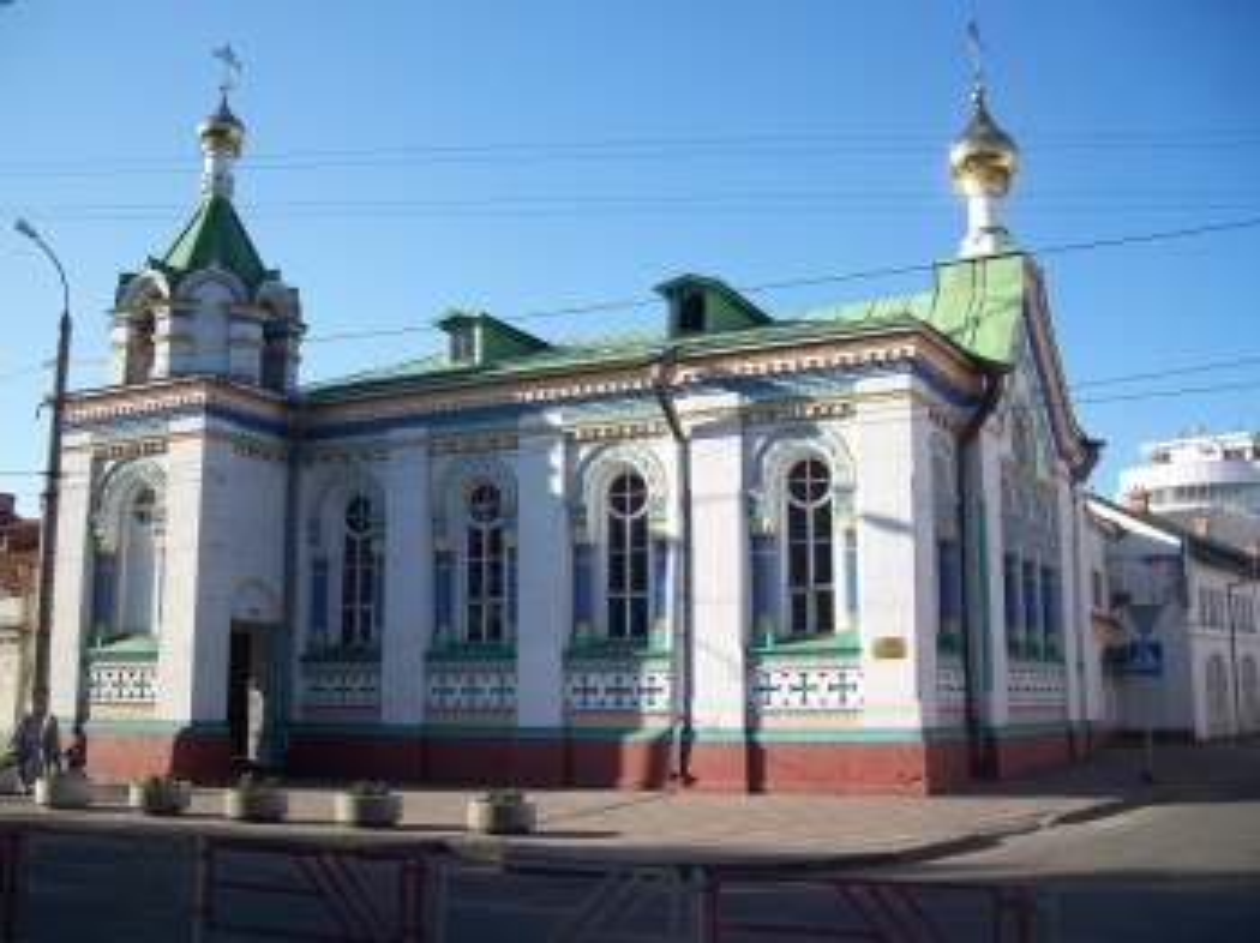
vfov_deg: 38.6
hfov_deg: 50.2
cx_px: 630
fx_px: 1346
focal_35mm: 37
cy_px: 472
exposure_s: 1/640
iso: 64
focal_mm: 7.8
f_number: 2.8
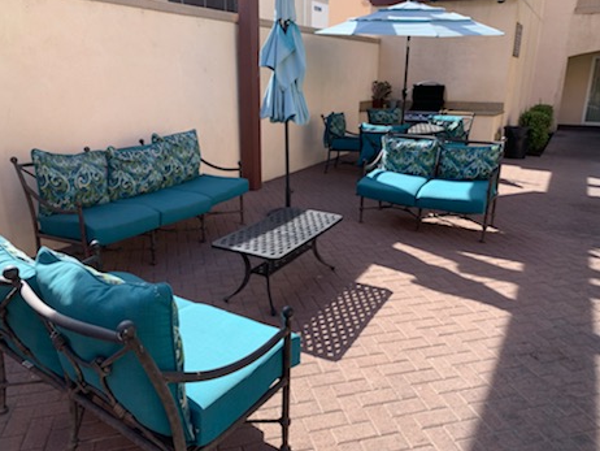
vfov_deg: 51.4
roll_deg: +0.3
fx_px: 468
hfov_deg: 65.3
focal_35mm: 27
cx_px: 290
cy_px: 227
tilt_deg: -17.1
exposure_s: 1/612
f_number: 1.8
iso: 25
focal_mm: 4.25
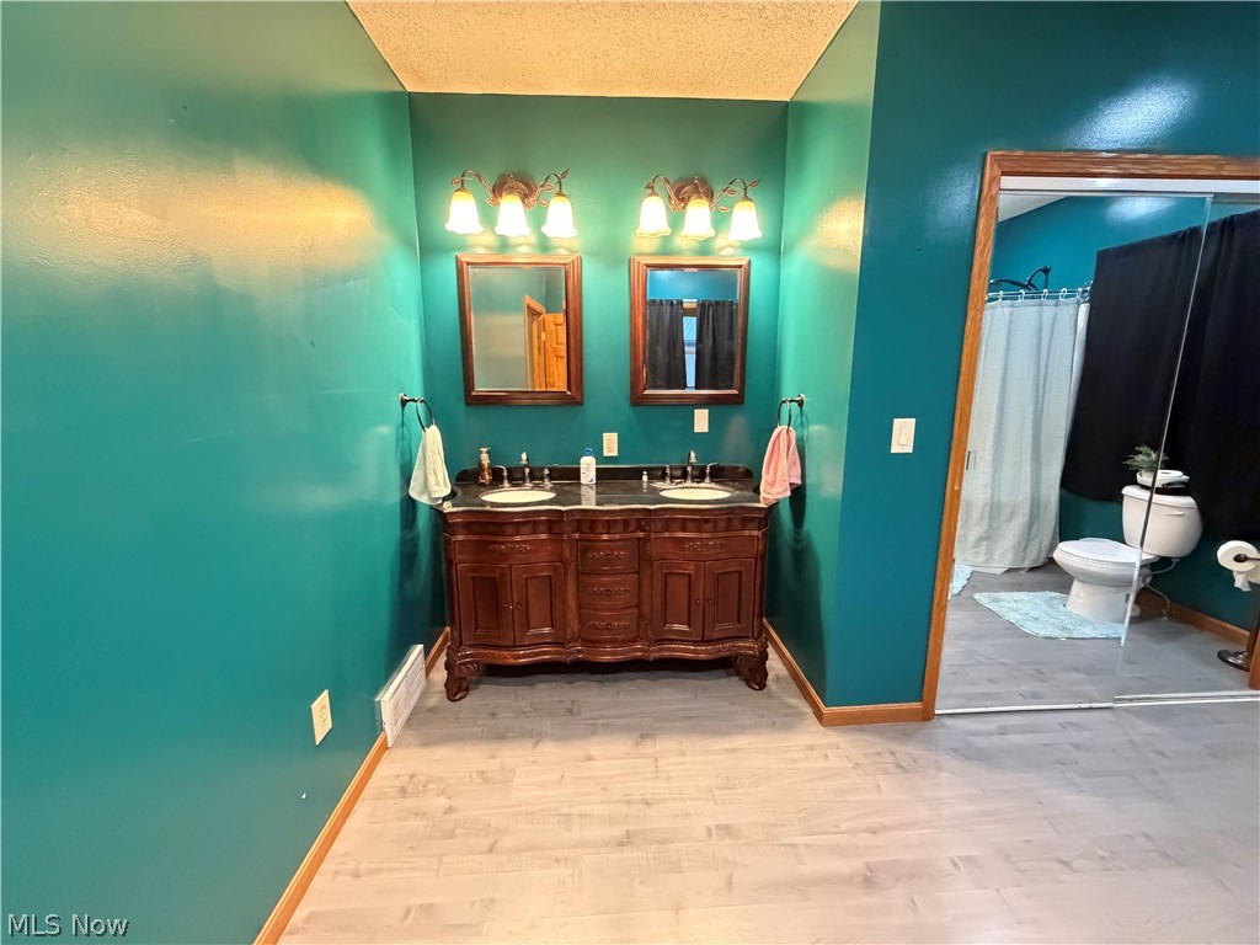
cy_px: 472
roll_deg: +0.0
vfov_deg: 85.7
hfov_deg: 102.1
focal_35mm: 14
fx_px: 510
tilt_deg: -11.1
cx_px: 630
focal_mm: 2.22
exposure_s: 1/60
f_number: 2.2
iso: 1000
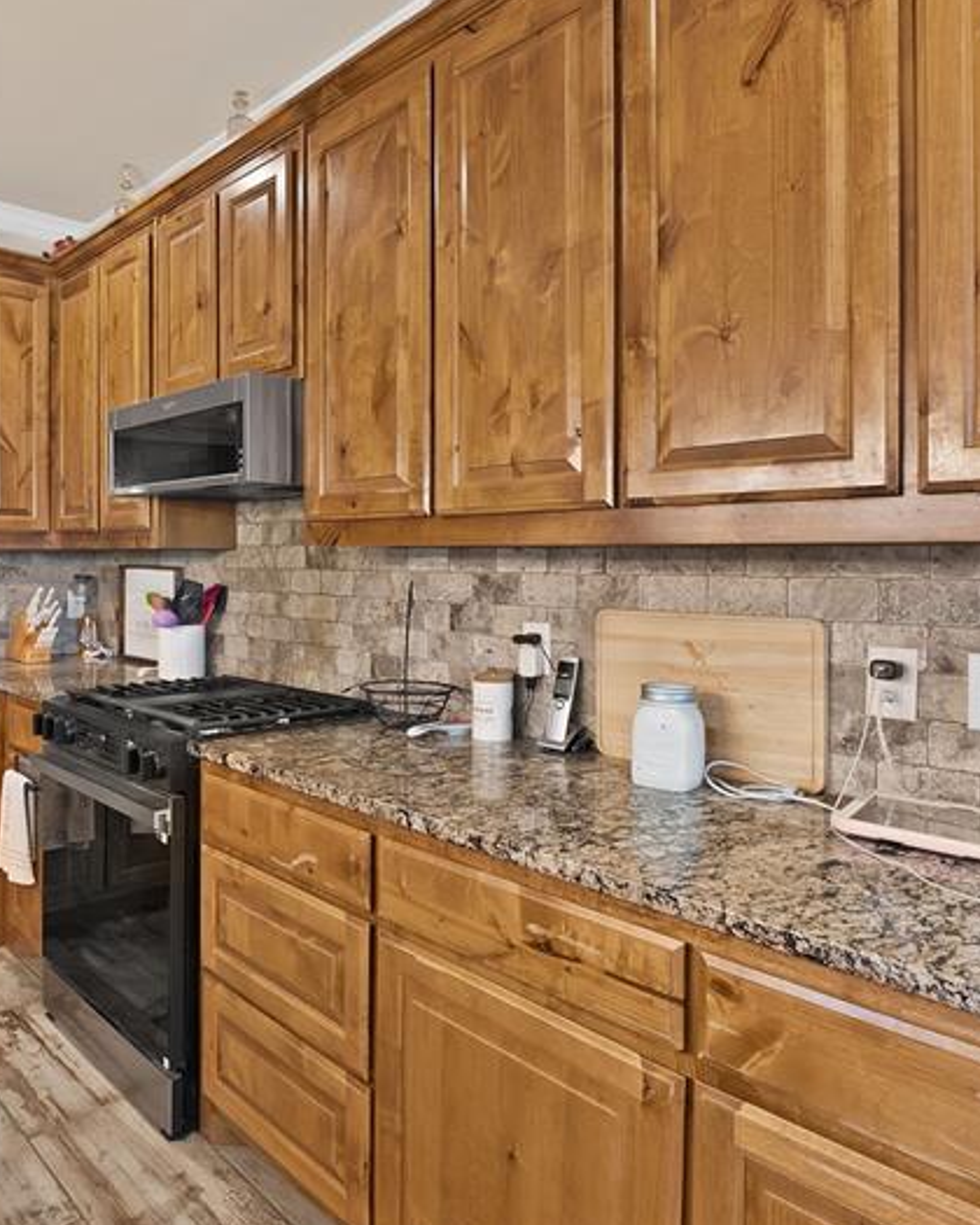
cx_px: 338
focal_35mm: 22
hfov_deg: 61.8
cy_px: 560
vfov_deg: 74.9
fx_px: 798
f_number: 9
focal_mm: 12
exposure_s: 1.3
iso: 640
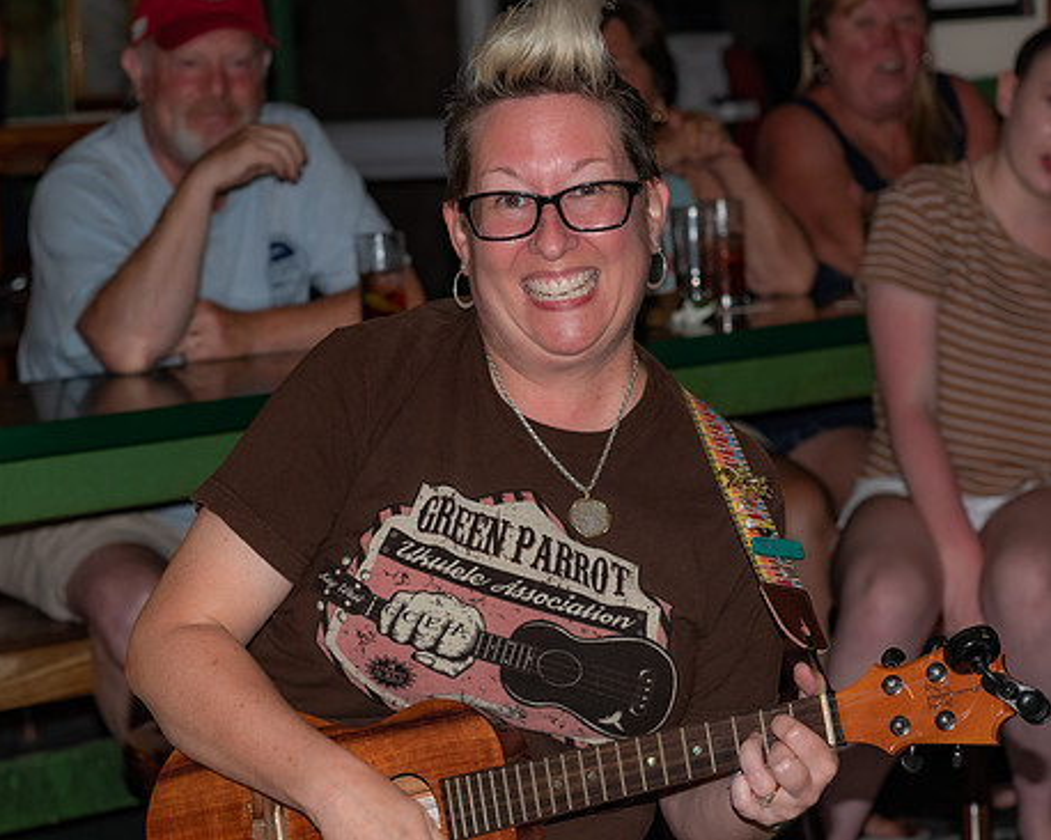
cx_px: 530
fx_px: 3949
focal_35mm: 127
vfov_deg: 12.1
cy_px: 553
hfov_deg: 15.2
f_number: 5.6
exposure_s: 1/160
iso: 800
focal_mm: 85
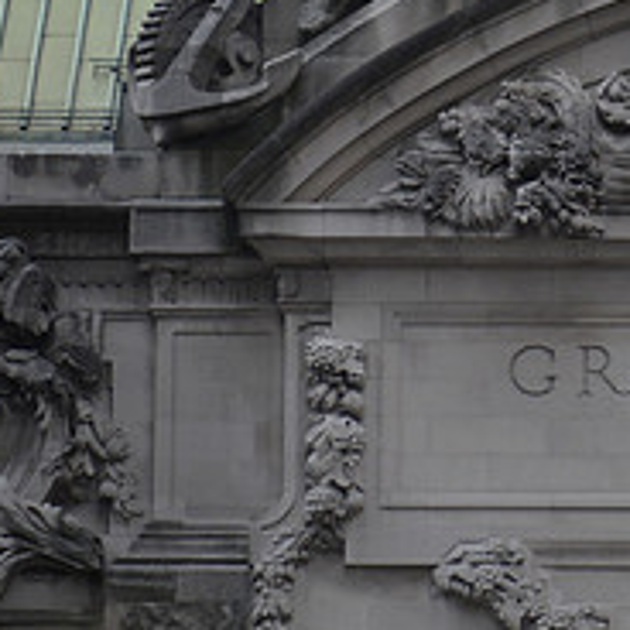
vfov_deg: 2.2
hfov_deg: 2.2
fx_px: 16129
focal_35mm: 783
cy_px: 10
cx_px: 890
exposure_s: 1/400
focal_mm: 195
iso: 400
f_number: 5.6
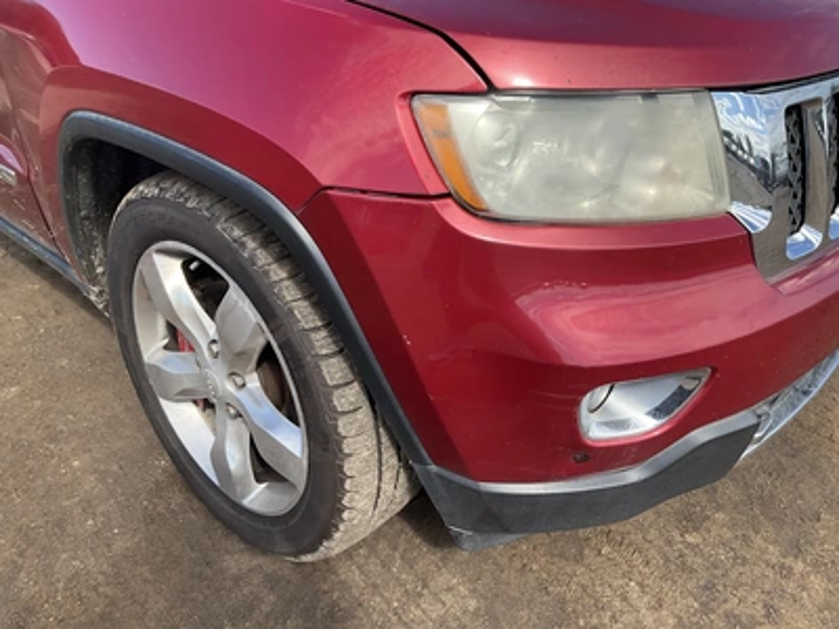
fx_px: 703
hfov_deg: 61.7
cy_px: 314
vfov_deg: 48.2
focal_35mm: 29
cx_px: 420
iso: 25
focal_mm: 3
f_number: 1.8
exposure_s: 1/749
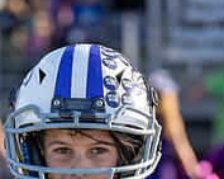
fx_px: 1813
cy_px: 232
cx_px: 84
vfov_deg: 5.6
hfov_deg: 7.1
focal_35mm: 274
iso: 100
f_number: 2.8
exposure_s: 1/1250
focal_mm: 89
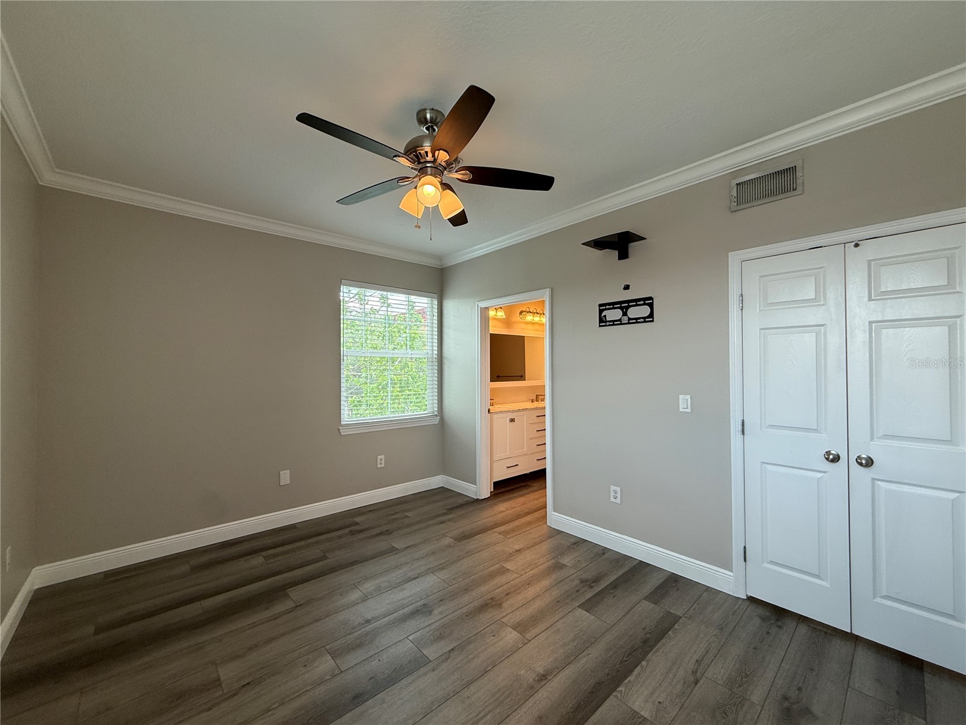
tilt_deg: +2.9
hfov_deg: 102.1
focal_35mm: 14
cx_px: 483
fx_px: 391
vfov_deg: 85.7
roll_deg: +0.9
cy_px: 362
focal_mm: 2.22
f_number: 2.2
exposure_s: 1/120
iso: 100
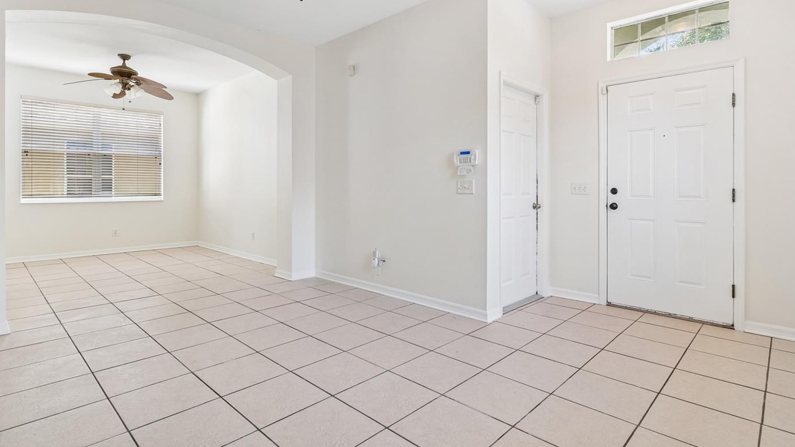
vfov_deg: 60.9
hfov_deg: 92.7
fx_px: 379
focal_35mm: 18
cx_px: 399
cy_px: 199
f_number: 7.1
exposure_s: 1/6
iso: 100
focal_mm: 10
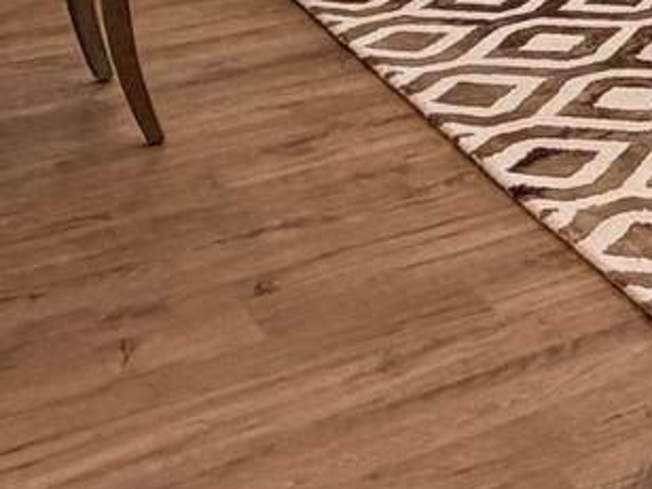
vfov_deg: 13.3
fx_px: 1752
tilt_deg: -1.7
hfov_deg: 16.9
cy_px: -531
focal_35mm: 93
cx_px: 1219
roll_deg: -1.2
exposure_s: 1/120
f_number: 2.2
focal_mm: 2.22
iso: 160
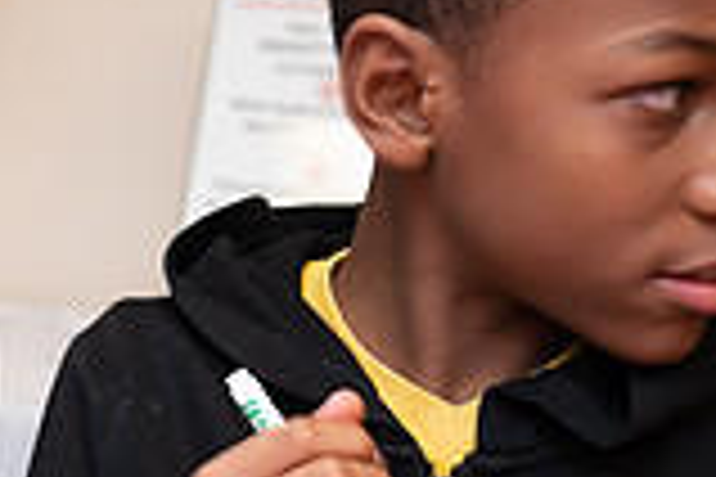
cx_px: 5
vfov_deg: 8.7
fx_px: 3122
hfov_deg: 12.9
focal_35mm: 157
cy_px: 376
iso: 640
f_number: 4.5
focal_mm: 43
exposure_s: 1/80
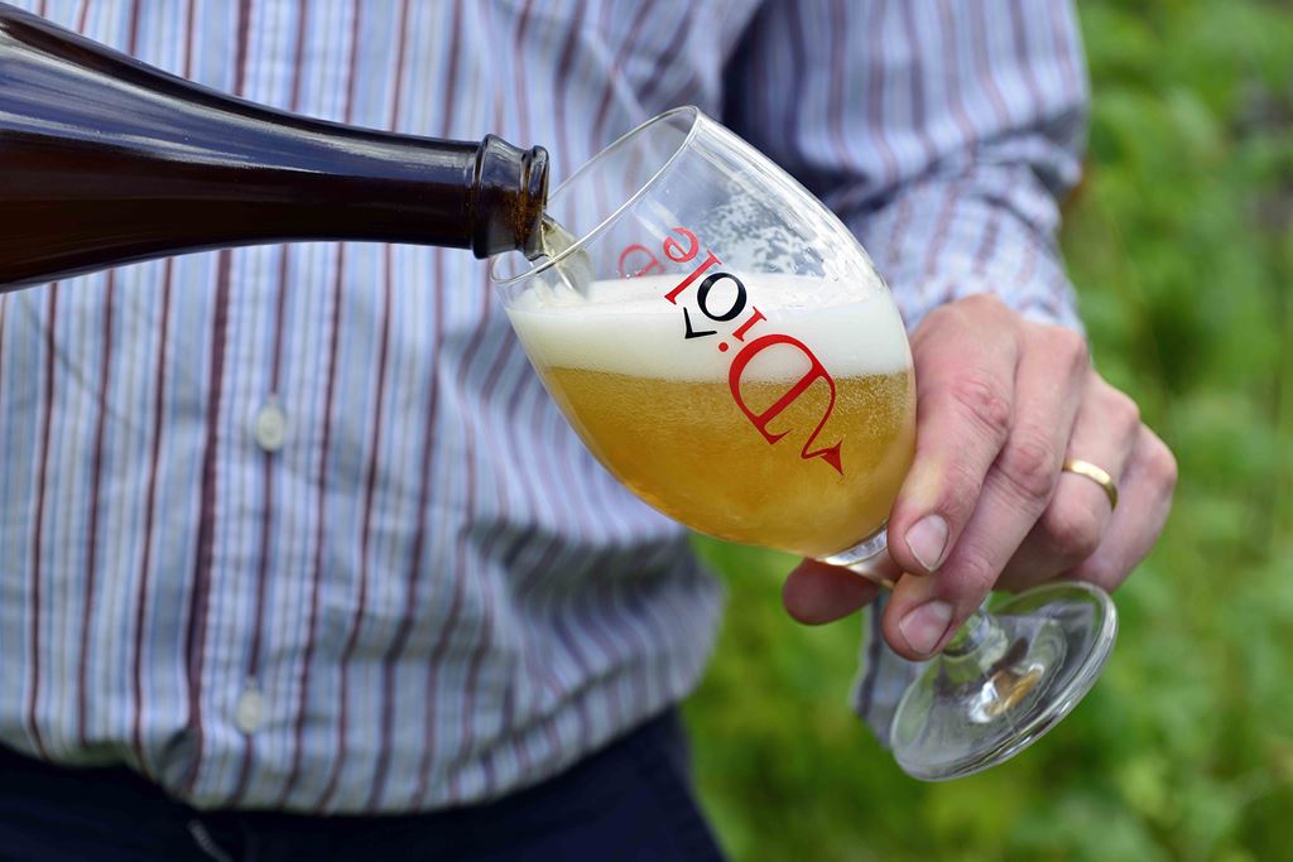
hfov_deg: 28.8
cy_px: 431
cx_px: 646
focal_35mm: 70
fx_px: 2514
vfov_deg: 19.5
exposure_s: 1/100
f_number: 5
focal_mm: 70
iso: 100
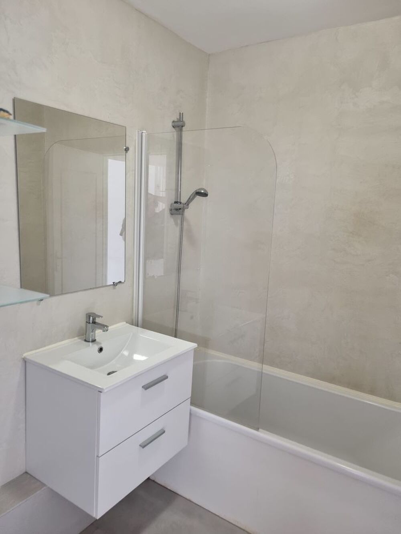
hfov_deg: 53.1
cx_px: 200
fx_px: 402
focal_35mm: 26
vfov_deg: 67.3
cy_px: 267
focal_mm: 5.4
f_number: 1.8
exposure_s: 1/100
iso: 250
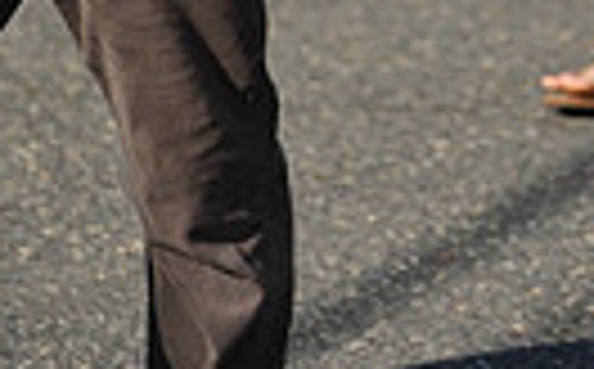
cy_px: -356
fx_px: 4493
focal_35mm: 278
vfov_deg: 4.6
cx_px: 706
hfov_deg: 7.5
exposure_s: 1/5000
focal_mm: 62
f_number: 2.8
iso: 400
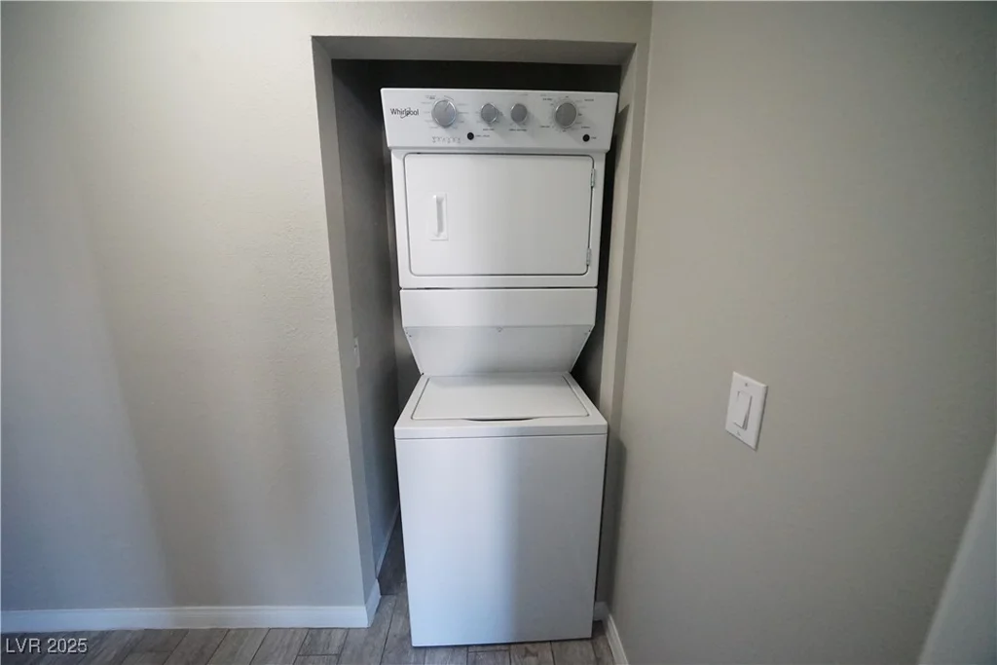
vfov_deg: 90.0
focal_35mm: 12
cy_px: 332
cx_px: 498
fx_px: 332
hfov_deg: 112.6
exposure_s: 1/250
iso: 10000
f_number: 6.3
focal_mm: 12
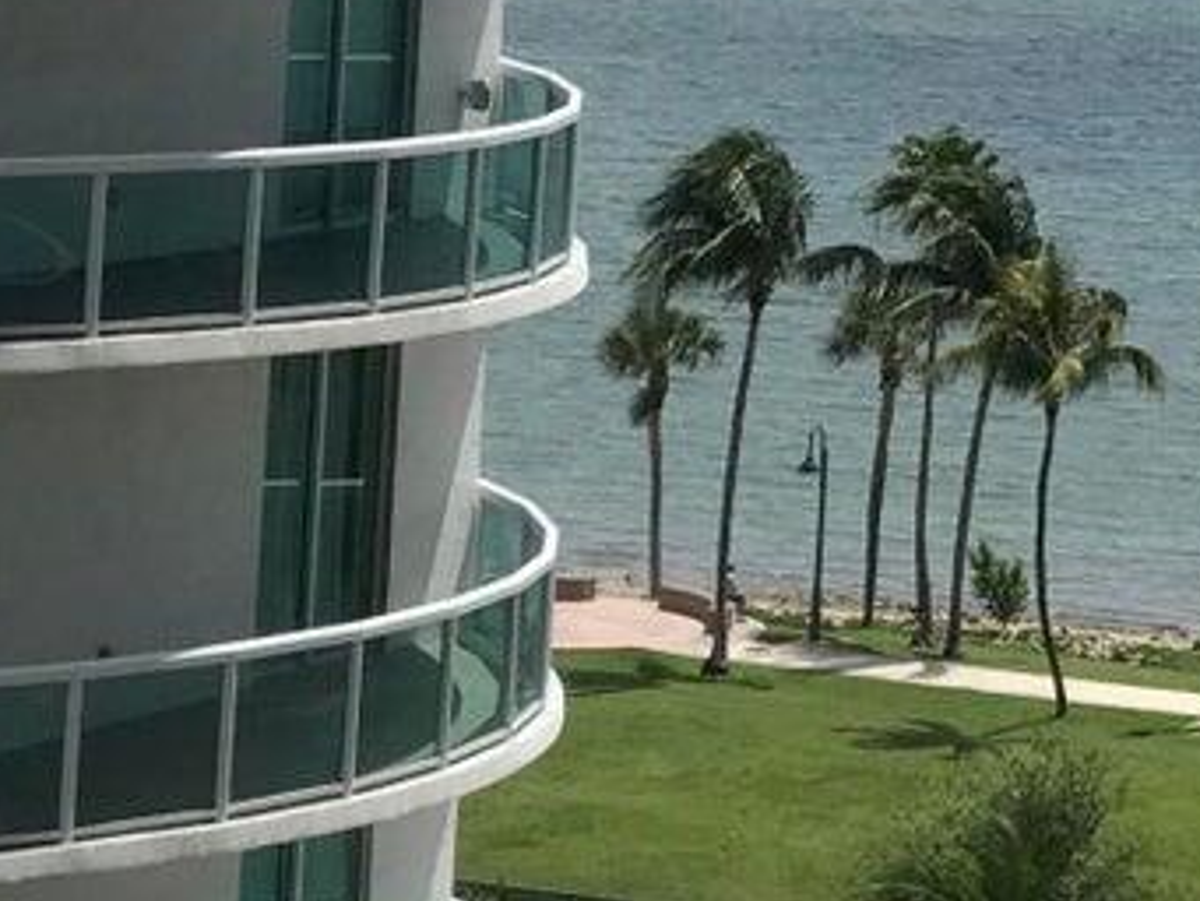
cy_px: -331
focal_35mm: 228
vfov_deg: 6.5
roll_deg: -3.7
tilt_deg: -2.4
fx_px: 7907
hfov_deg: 8.3
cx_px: 2360
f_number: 2.8
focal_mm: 6.6
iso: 20
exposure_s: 1/1473
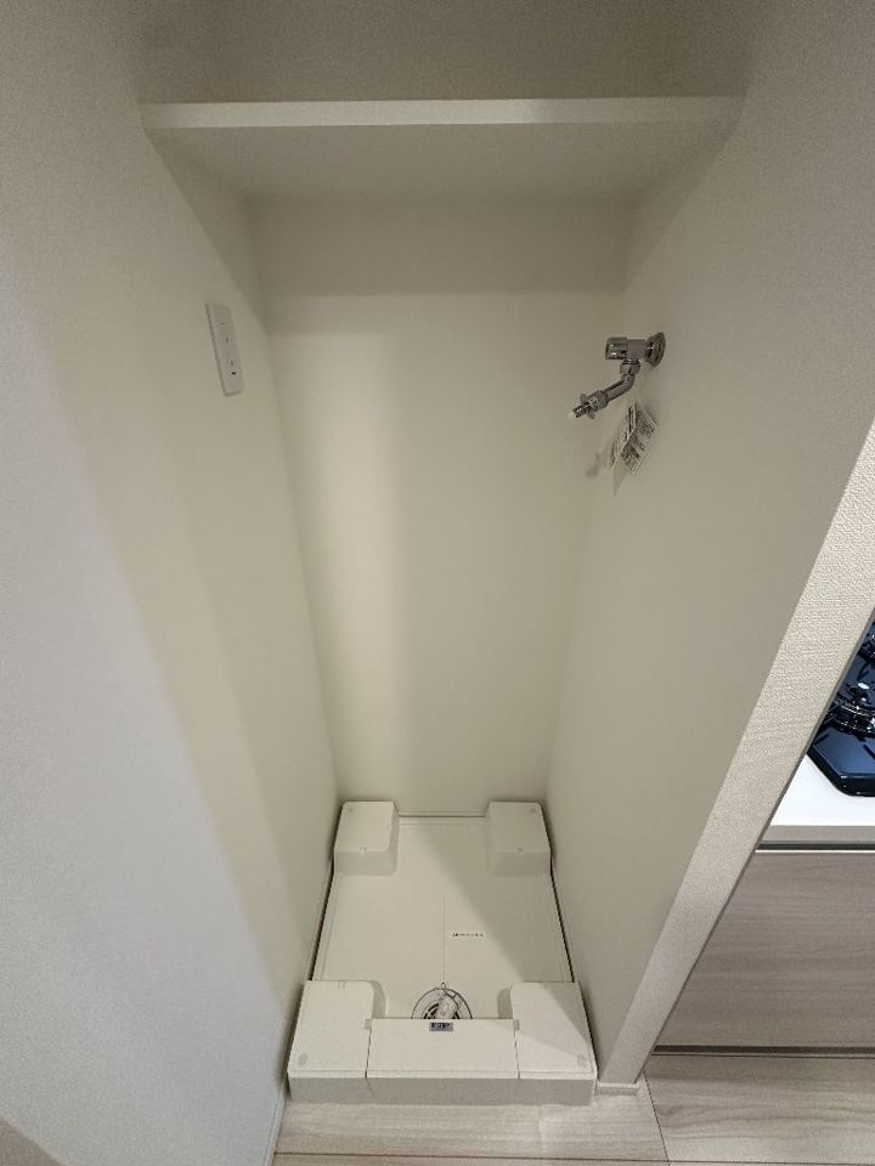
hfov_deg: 85.7
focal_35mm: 14
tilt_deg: -27.2
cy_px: 583
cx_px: 438
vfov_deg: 102.1
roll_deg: -0.4
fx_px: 472
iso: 250
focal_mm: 2.22
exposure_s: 1/100
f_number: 2.2
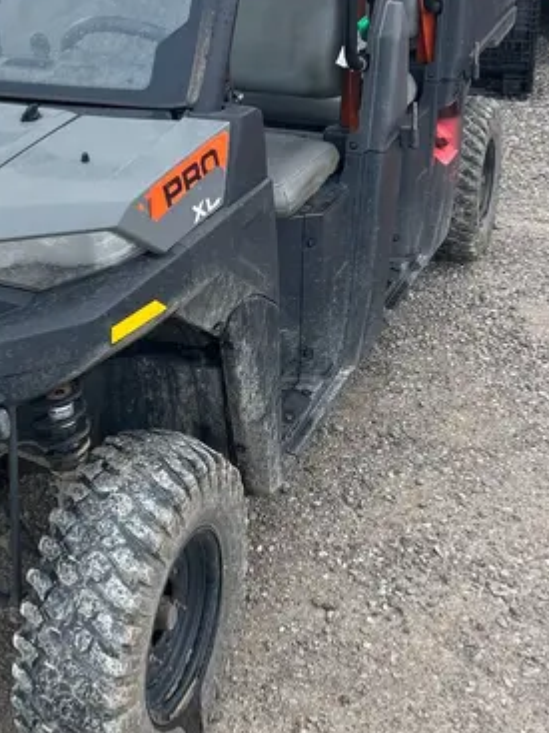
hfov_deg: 27.2
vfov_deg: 35.9
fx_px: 1100
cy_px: 179
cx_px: 76
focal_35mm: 52
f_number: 1.5
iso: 50
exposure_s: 1/1058
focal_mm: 5.7
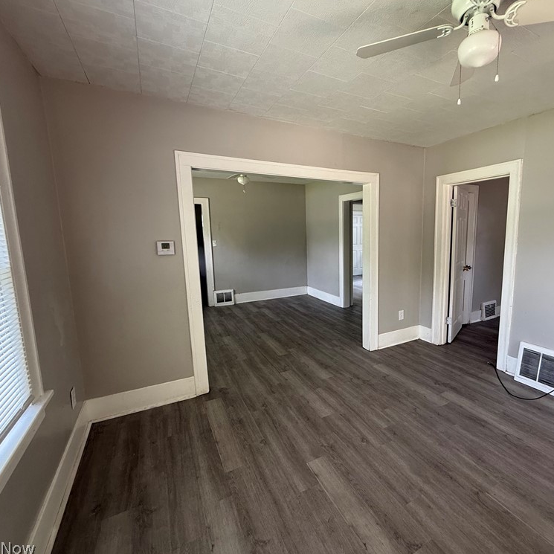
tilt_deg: -7.9
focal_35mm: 17
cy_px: 275
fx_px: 308
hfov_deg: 82.7
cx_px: 338
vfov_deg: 84.0
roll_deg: +0.3
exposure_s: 1/99
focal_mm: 2.22
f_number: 2.2
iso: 200
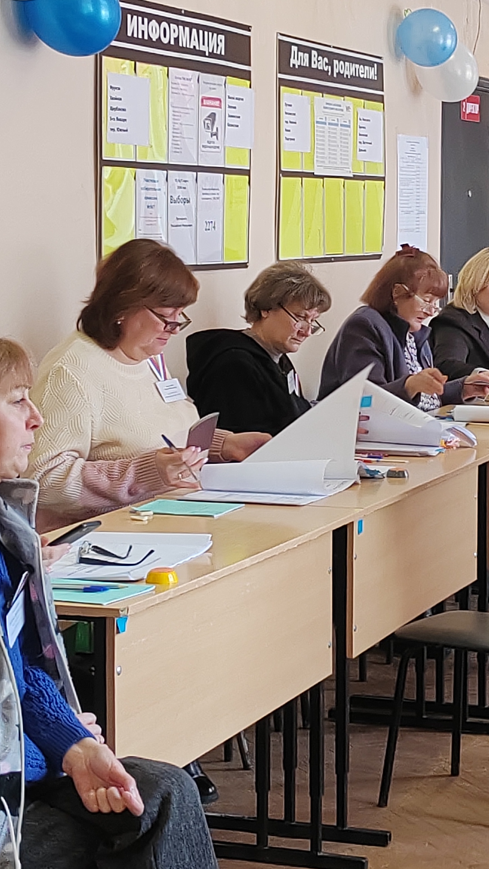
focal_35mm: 92
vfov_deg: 23.1
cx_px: 436
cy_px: 357
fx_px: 2121
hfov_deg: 13.0
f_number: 1.9
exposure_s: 1/100
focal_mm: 5.52
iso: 527
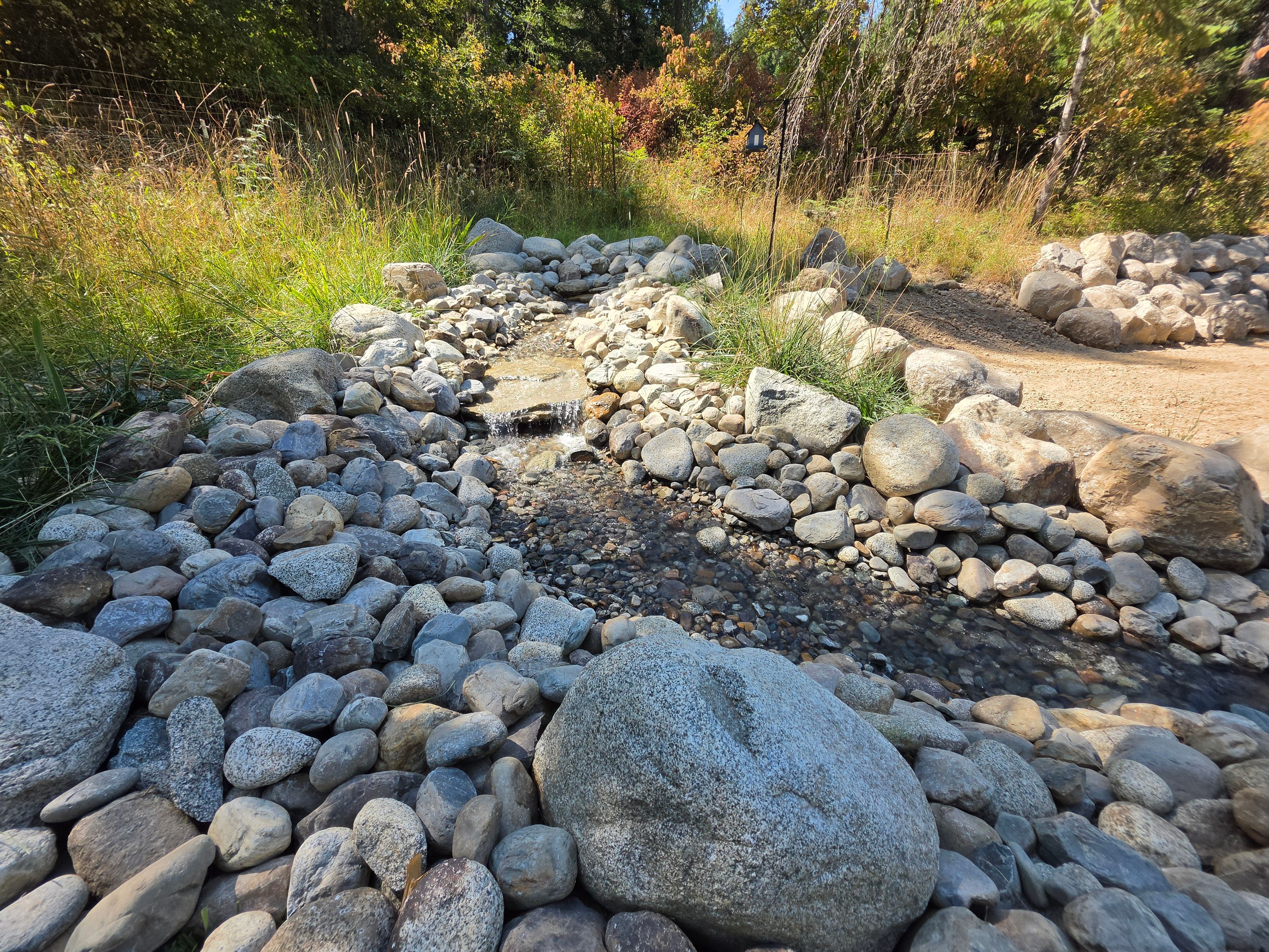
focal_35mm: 13
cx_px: 634
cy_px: 476
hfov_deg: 106.2
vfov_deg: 89.9
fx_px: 477
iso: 32
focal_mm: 2.2
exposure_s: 1/684
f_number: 1.9
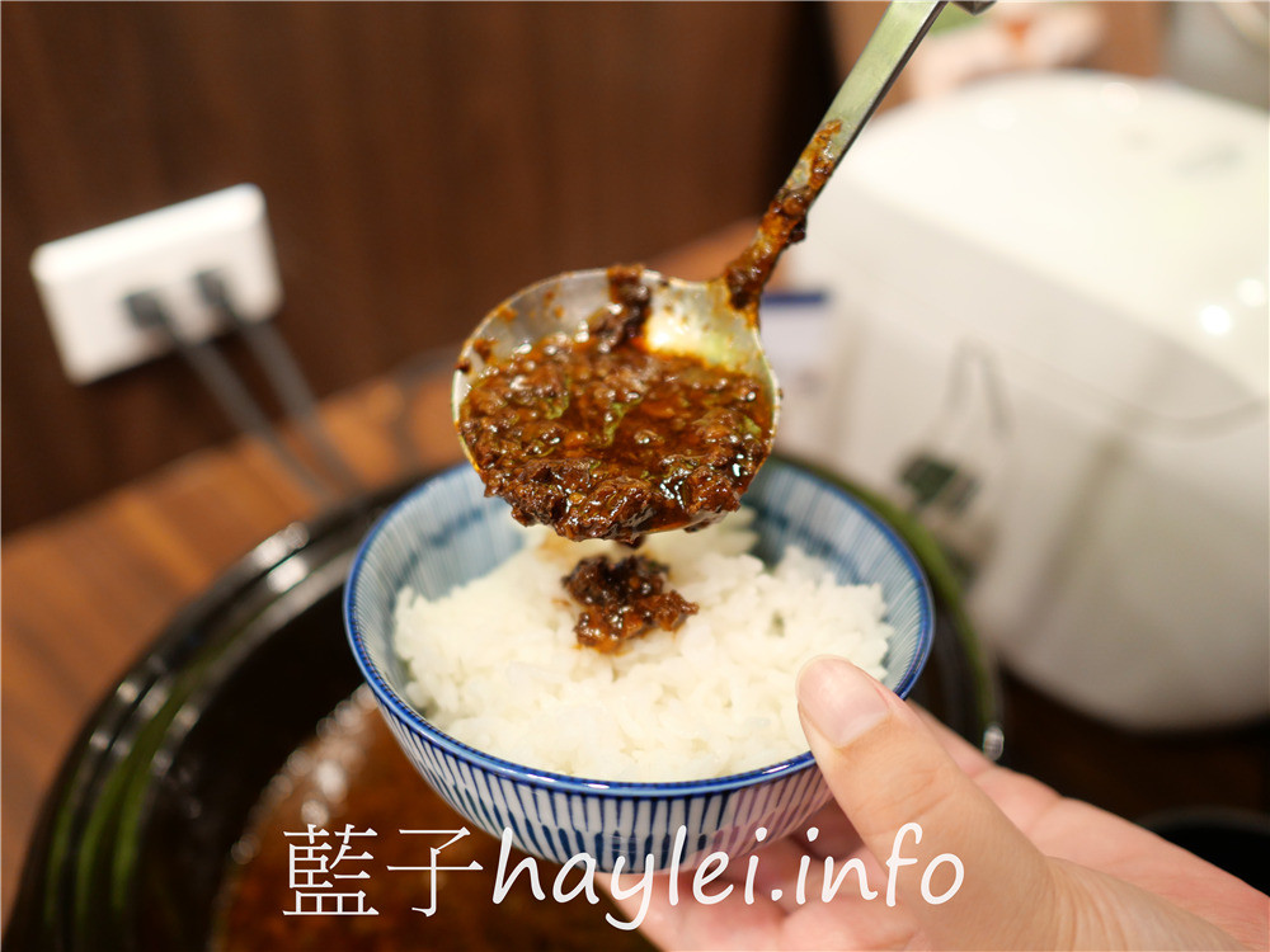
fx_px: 1101
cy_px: 476
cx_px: 635
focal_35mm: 30
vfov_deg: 46.8
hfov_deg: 60.0
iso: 500
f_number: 1.7
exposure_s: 1/60
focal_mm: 15
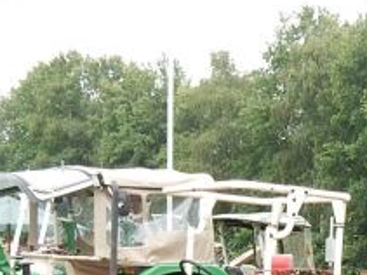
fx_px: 1007
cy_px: 444
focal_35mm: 95
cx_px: 370
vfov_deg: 14.3
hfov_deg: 20.0
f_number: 3.7
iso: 125
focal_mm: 4.5
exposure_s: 1/125
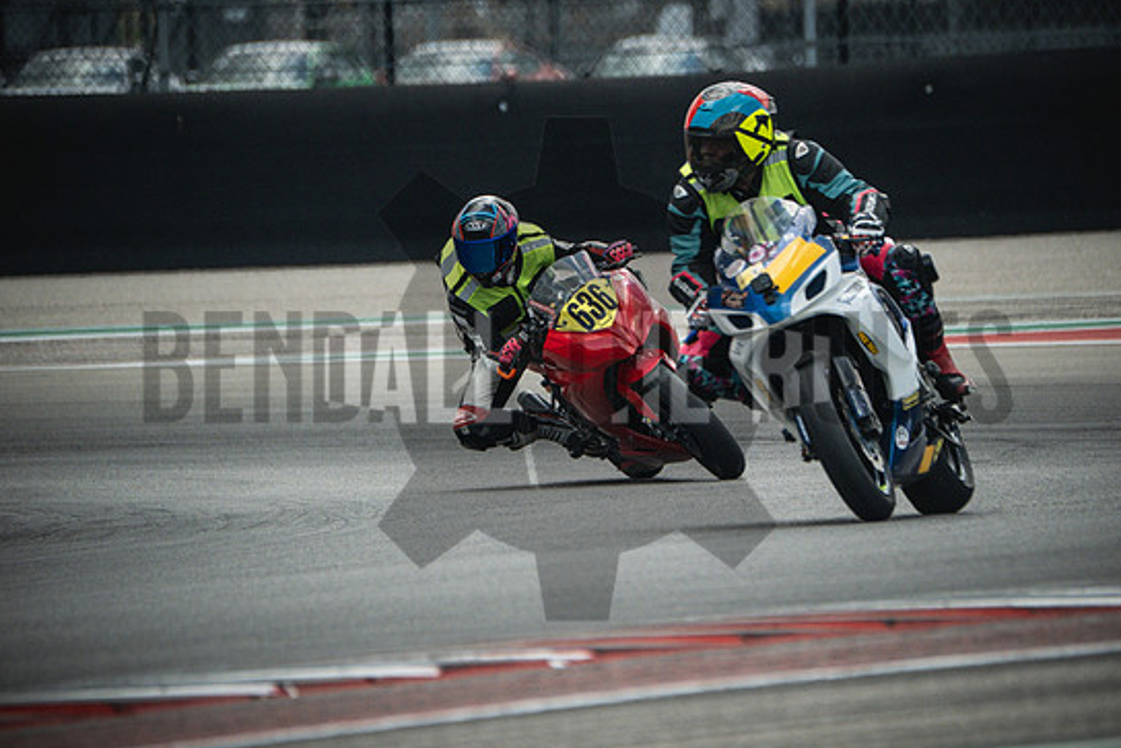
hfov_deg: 3.2
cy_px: 370
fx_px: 19933
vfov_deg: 2.1
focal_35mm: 640
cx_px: 577
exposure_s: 1/1600
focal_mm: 400
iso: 1600
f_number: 5.6
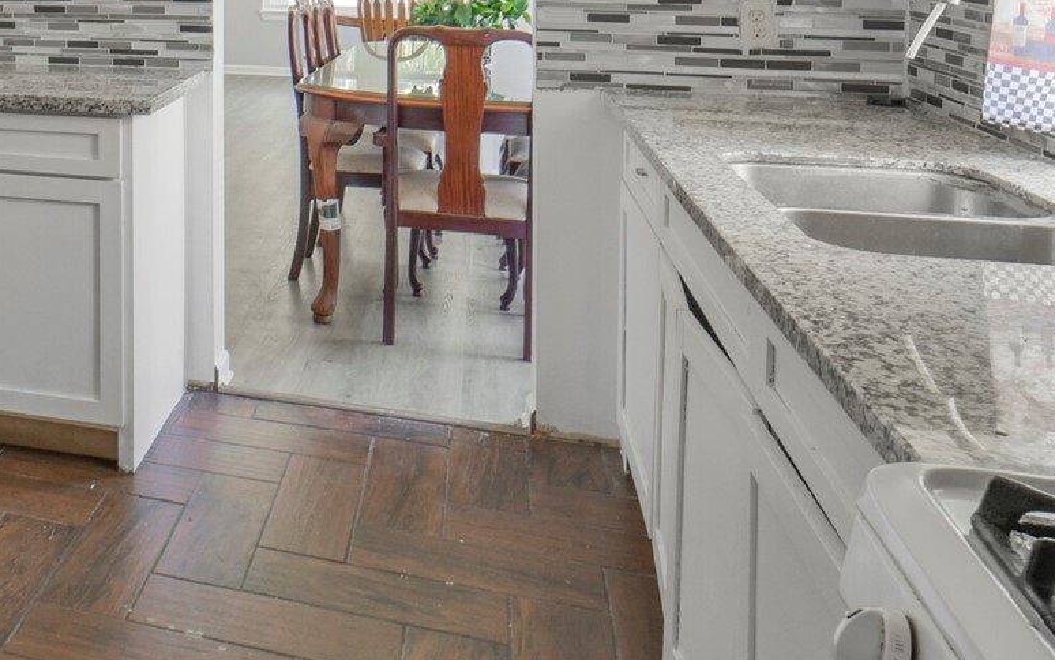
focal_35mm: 40
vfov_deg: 29.5
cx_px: -52
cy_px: -30
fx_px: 1150
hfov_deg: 41.3
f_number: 11
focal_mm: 14
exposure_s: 1/5
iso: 500
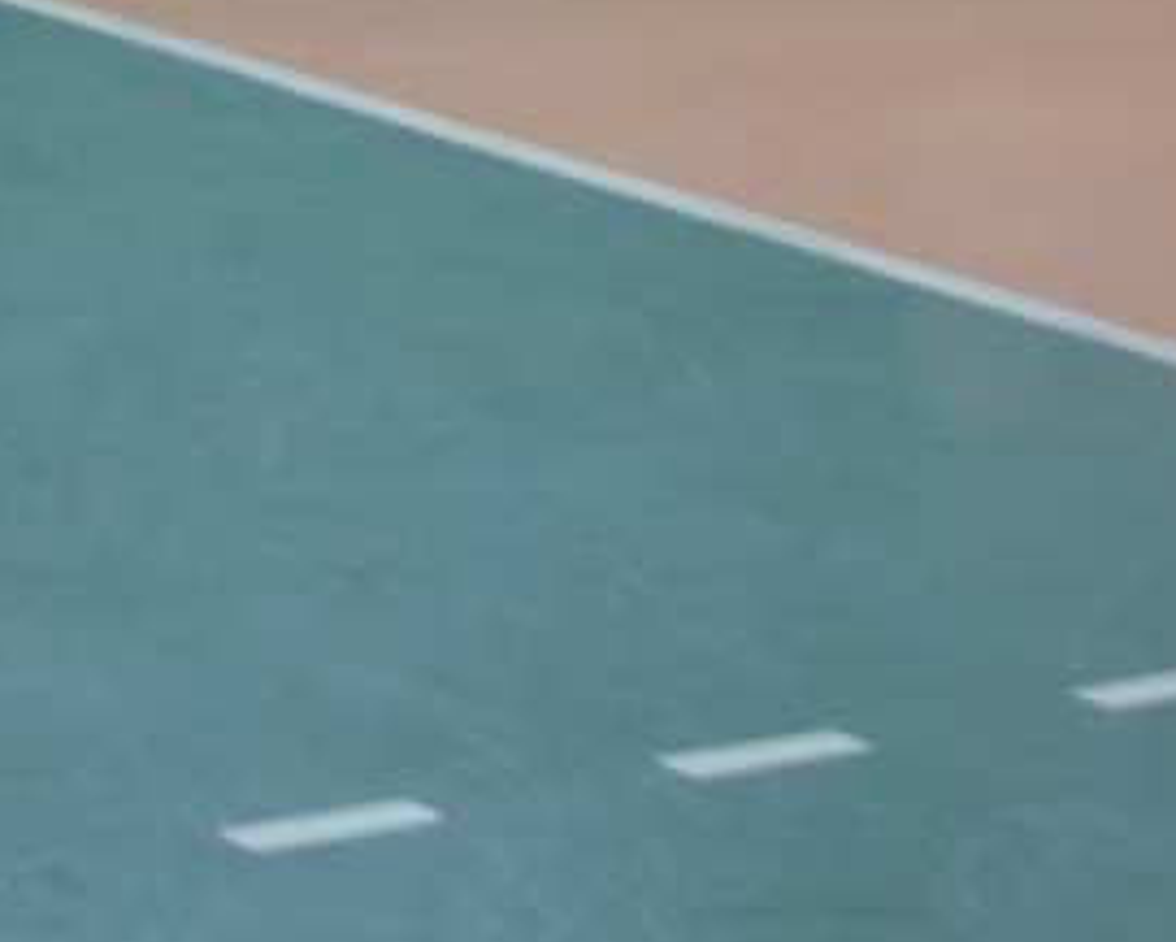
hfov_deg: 8.0
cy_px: -226
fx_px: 8313
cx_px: -87
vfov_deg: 6.4
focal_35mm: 239
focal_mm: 45
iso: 1600
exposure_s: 1/125
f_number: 4.8
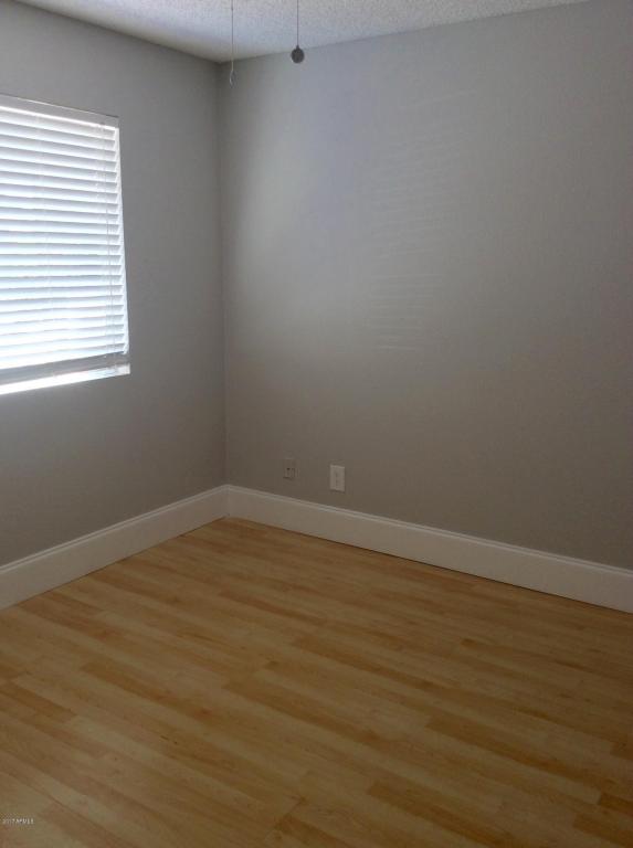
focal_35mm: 32
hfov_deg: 44.0
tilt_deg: -13.3
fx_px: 783
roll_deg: +0.3
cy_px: 424
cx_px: 316
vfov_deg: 56.9
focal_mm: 3.3
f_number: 2.4
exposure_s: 1/24
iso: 32
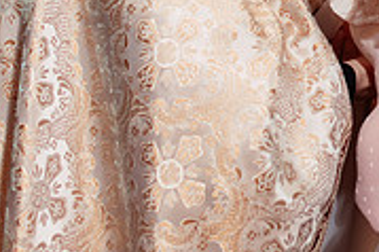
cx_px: 603
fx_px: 1483
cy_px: -109
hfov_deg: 13.5
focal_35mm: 141
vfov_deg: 9.5
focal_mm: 35
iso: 1600
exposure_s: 1/250
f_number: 3.5
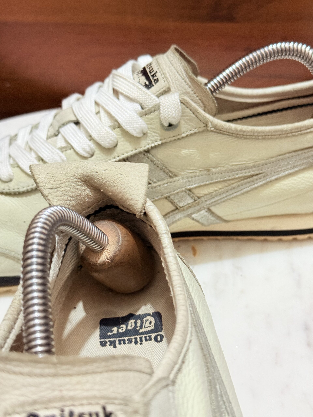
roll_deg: +0.2
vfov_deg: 39.7
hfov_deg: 30.3
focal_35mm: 48
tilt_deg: -38.1
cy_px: 208
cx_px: 156
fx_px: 579
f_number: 1.78
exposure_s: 1/33
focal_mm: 6.76
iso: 250
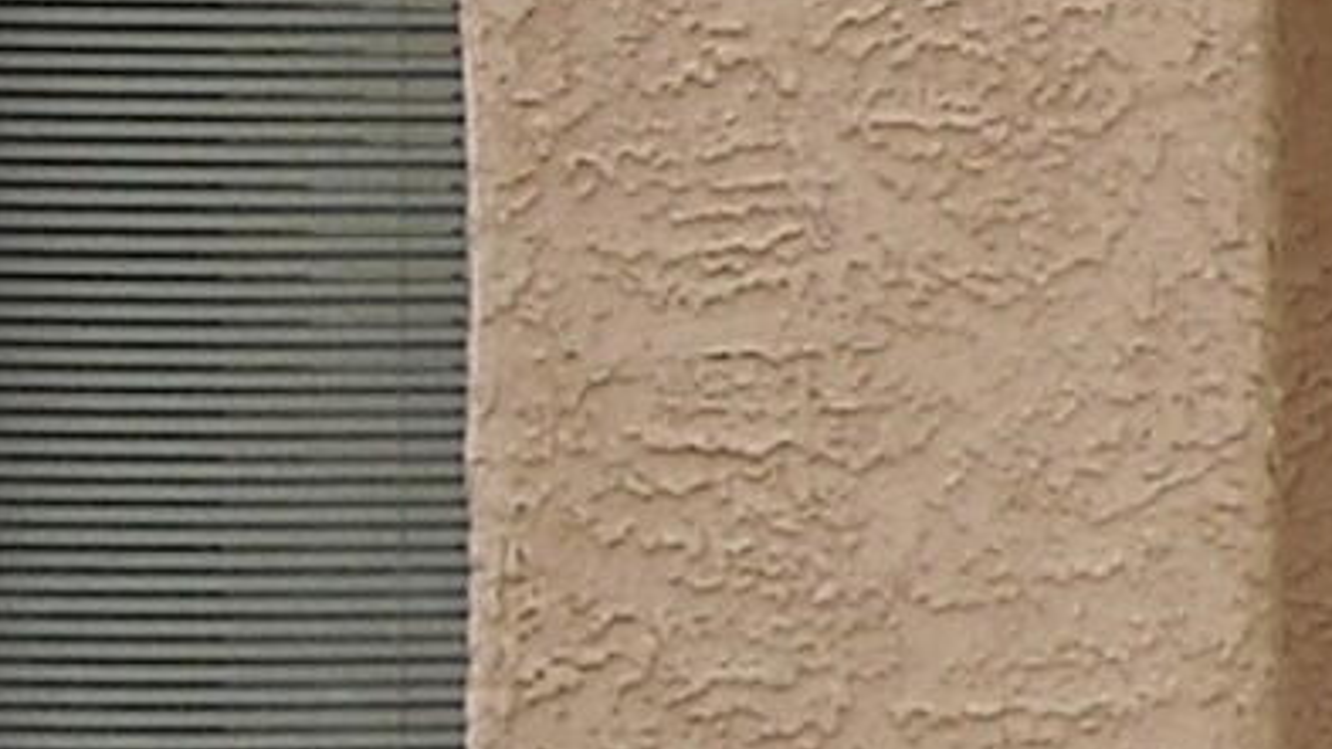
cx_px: 3583
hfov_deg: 6.9
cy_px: -302
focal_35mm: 291
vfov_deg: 4.2
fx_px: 10277
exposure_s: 1/478
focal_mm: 5.7
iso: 64
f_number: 2.8
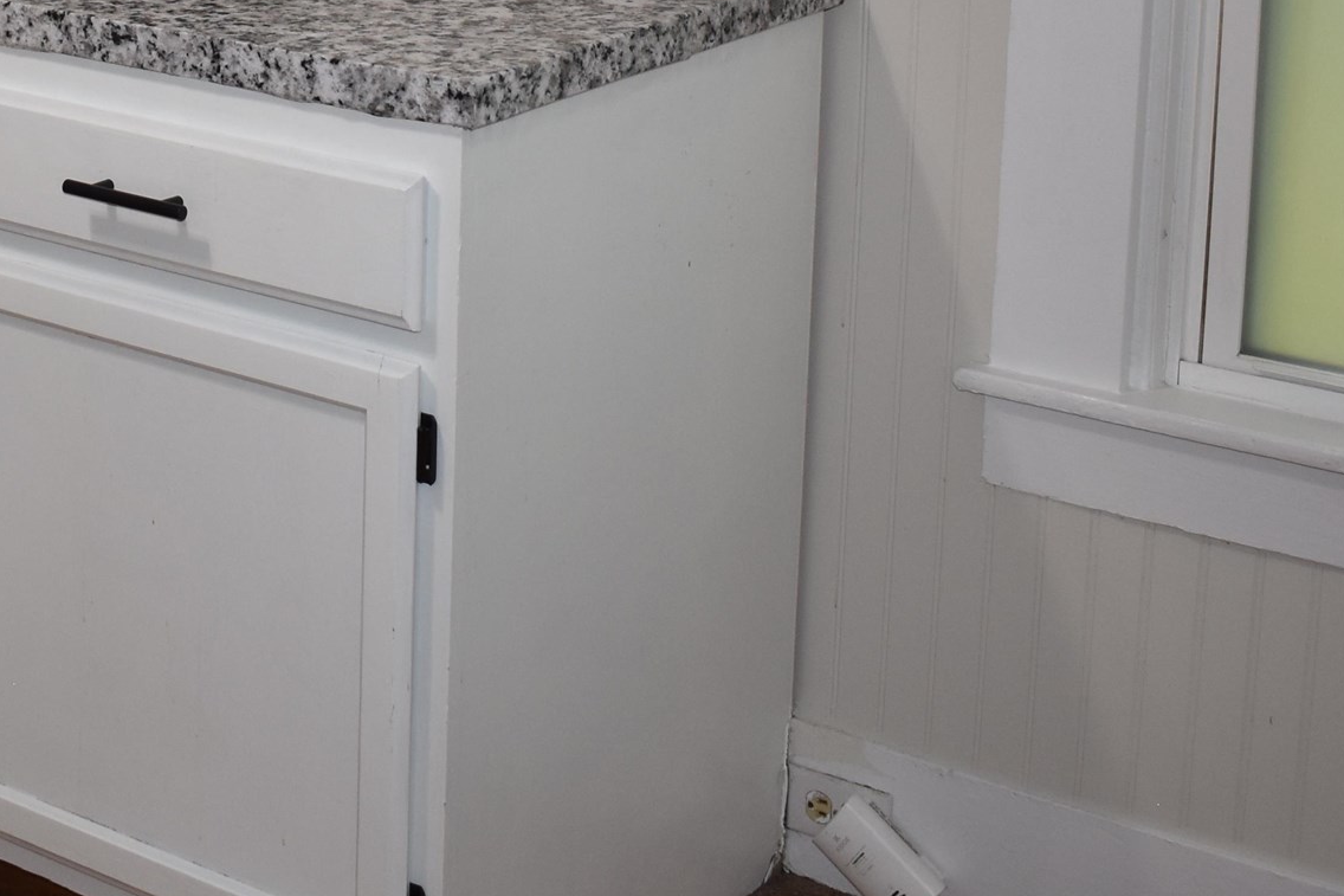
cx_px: 222
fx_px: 2725
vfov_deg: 17.7
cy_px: -193
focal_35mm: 73
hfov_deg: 27.0
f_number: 3.5
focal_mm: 18
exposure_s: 1/100
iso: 400
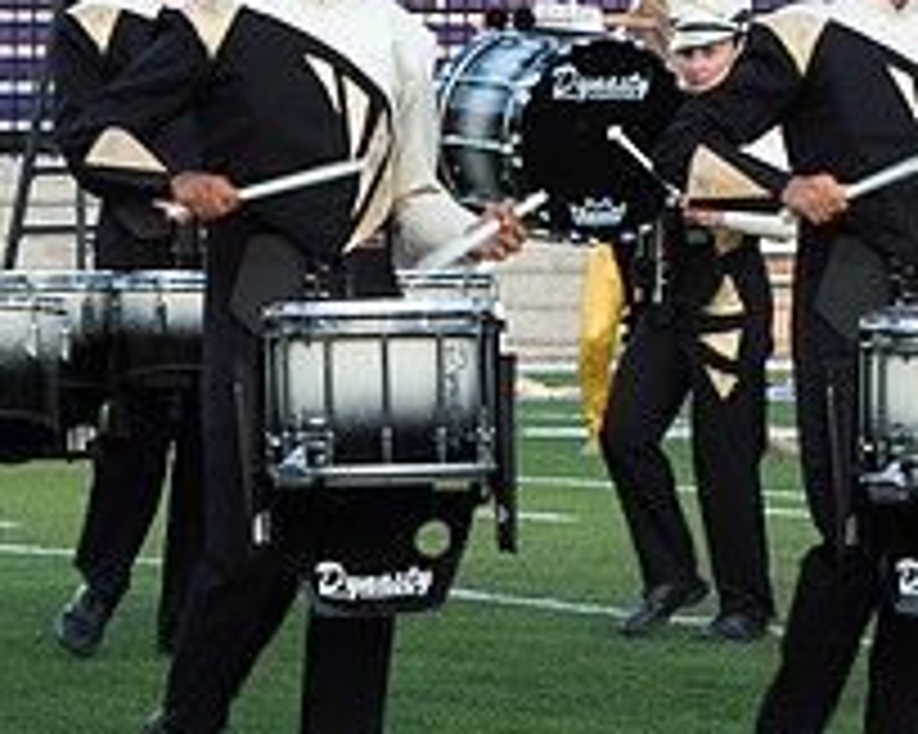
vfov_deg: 3.6
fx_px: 11786
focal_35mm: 434
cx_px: 209
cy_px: 295
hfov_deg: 4.5
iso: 640
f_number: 8
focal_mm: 75
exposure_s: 1/250
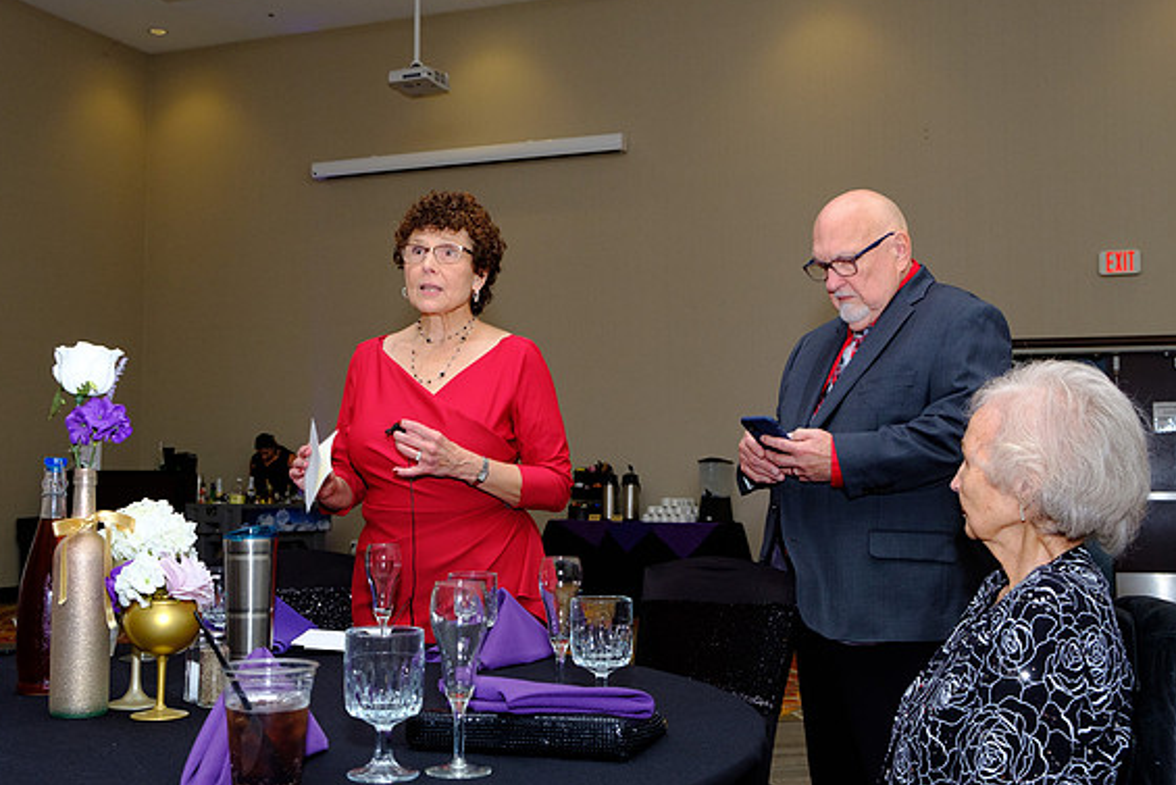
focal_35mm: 39
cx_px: 589
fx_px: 1274
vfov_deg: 34.2
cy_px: 390
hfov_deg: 49.5
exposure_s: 1/160
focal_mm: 25.4
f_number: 5.6
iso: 1600
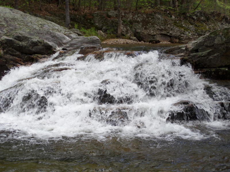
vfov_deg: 23.7
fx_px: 412
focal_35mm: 62
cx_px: 115
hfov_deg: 31.2
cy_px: 86
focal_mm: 10.2
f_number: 4
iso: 100
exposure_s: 1/125
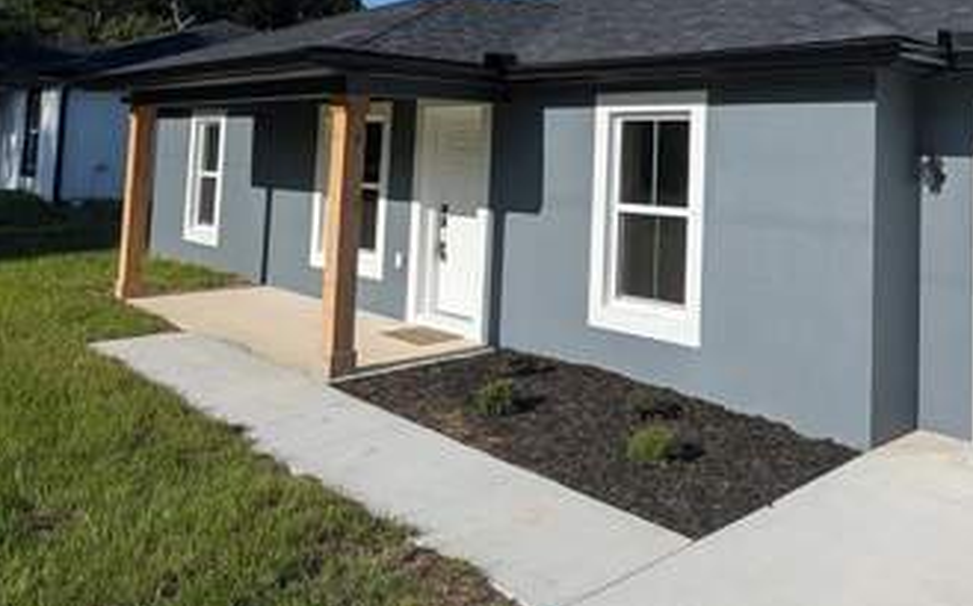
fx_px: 821
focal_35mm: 31
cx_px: 748
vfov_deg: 38.1
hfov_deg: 57.6
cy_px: 74
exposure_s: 1/4184
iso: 54
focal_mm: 2.02
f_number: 1.7
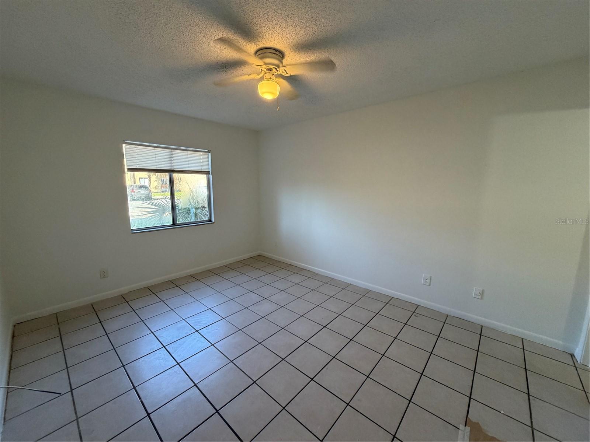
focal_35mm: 14
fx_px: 239
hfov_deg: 102.1
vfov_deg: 85.7
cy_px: 221
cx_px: 295
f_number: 2.2
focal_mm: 2.22
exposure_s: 1/120
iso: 250
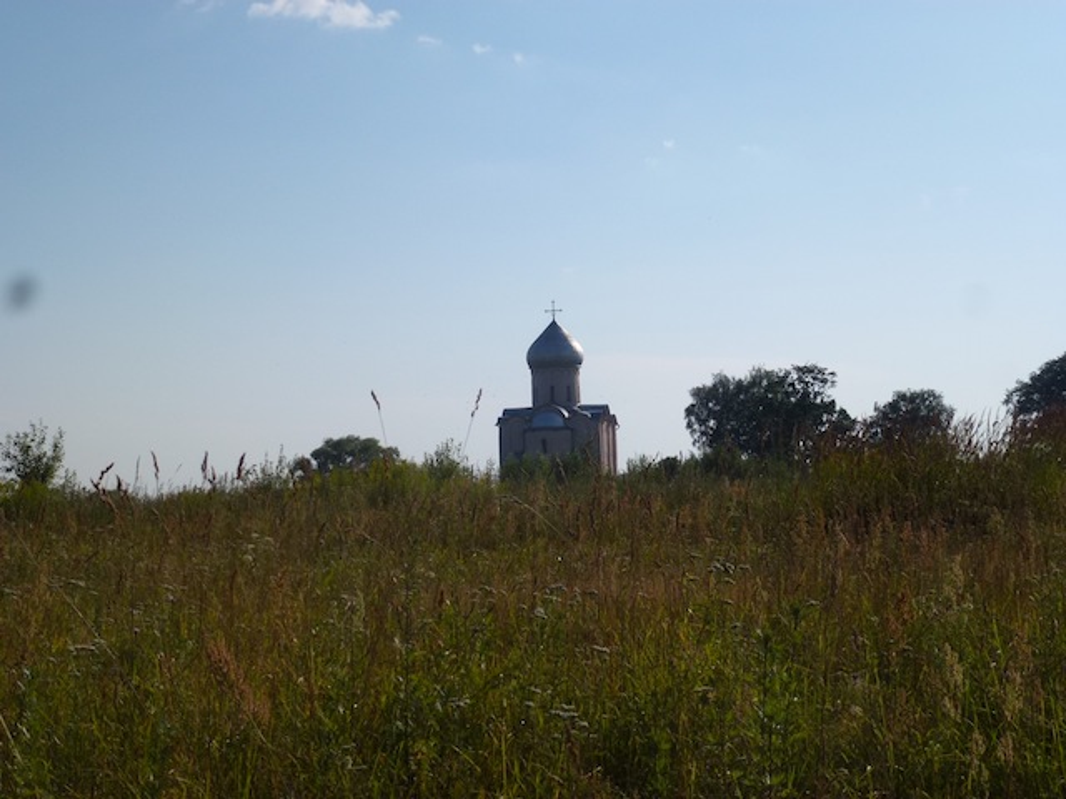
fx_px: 1878
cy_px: 400
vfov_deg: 24.0
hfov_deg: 31.7
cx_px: 533
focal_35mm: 61
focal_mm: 10.9
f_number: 4.5
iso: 100
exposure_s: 1/1600
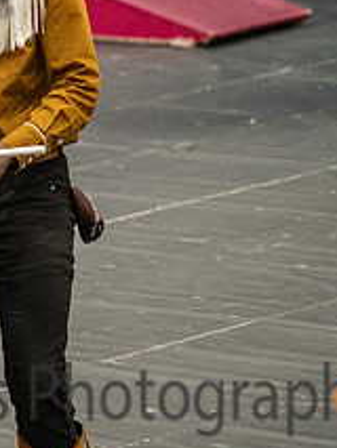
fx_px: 7223
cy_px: 37
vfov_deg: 3.6
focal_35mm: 557
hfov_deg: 2.7
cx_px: -116
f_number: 4
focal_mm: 200
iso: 5000
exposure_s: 1/500
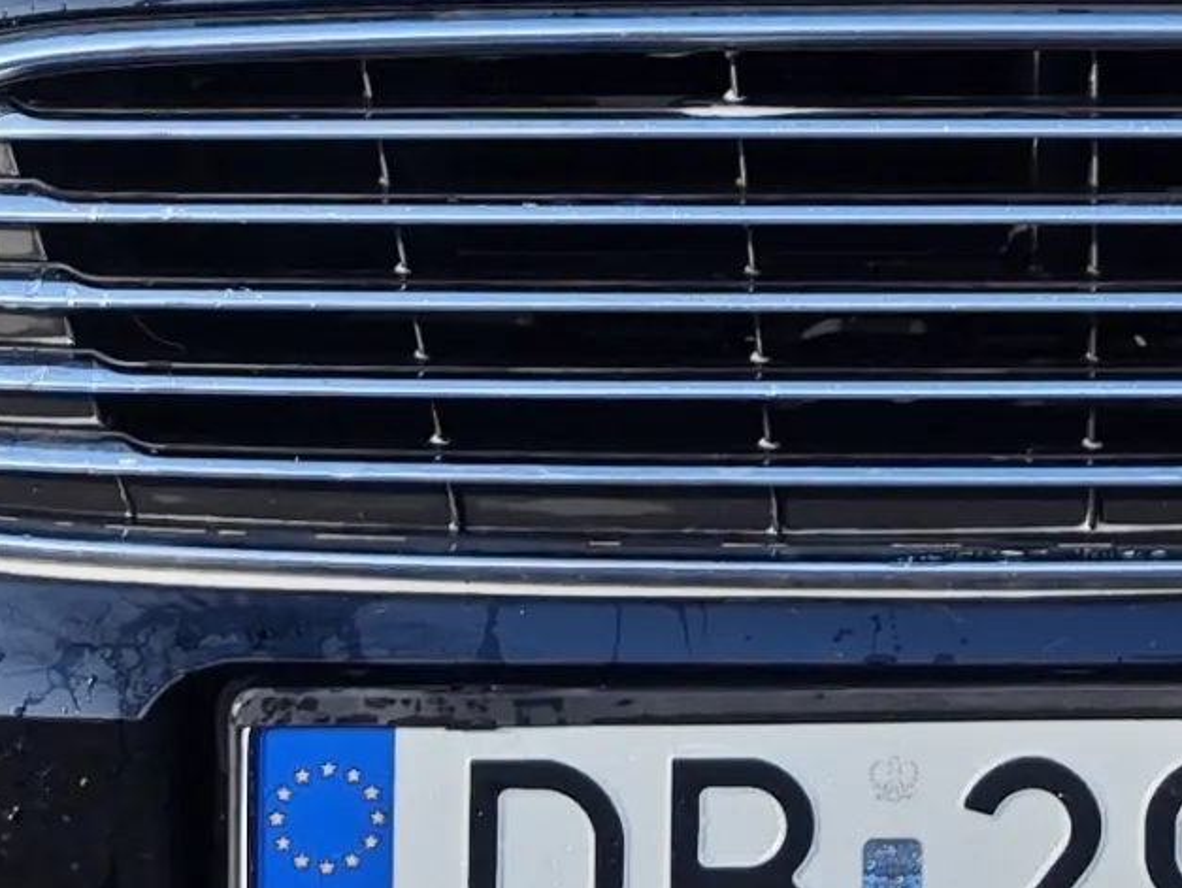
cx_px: 1079
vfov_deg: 7.3
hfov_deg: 9.7
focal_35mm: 202
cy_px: -112
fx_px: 6901
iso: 50
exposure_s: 1/1073
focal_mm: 8.72
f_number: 2
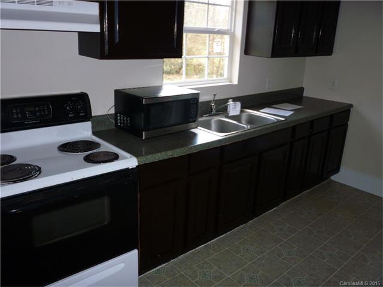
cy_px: 144
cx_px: 192
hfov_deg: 61.7
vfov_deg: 48.2
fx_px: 321
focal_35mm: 29
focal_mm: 5.2
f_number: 3.3
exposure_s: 1/8
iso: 100
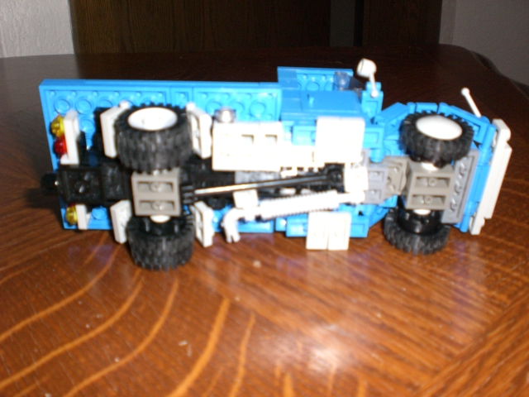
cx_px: 264
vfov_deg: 37.7
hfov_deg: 49.0
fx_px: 581
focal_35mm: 38
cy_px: 198
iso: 200
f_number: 3.1
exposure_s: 1/60
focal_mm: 6.3
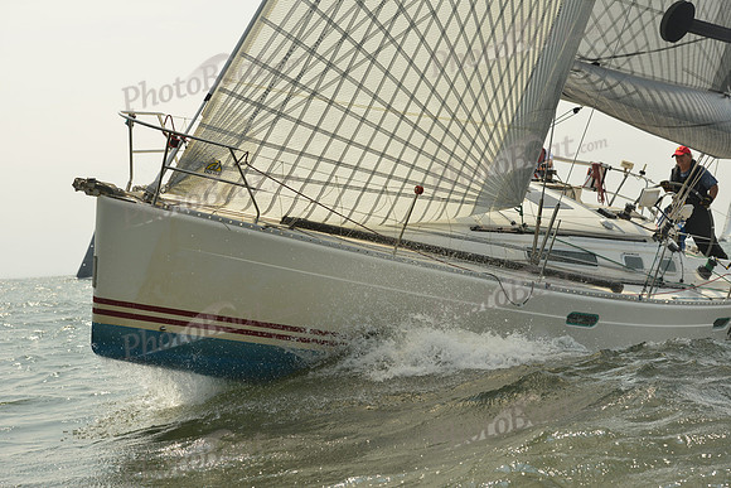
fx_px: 1726
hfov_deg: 23.9
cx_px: 366
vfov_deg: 16.1
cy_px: 244
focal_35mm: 85
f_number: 9
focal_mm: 85
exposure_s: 1/1250
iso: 320
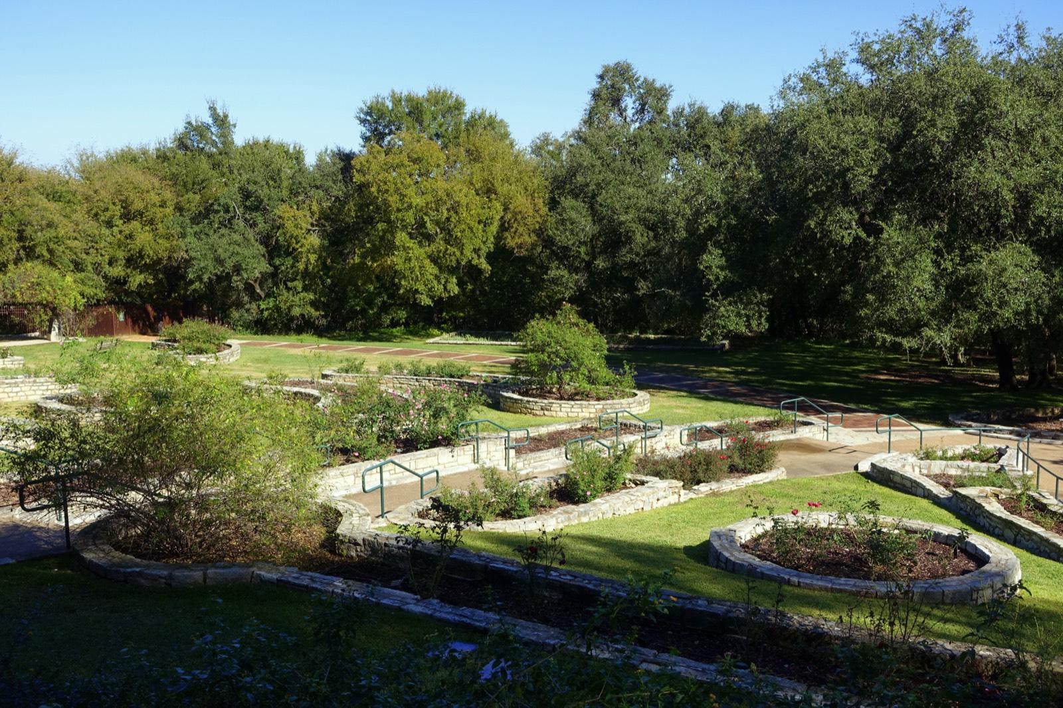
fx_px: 1122
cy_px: 354
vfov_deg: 35.0
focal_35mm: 38
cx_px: 532
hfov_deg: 50.7
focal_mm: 13.92
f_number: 5.6
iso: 125
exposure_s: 1/320
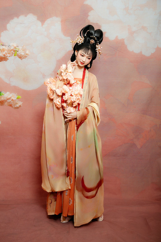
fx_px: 329
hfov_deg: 27.5
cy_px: 121
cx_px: 80
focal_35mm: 49
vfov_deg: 40.3
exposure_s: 1/160
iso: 100
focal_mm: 50
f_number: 5
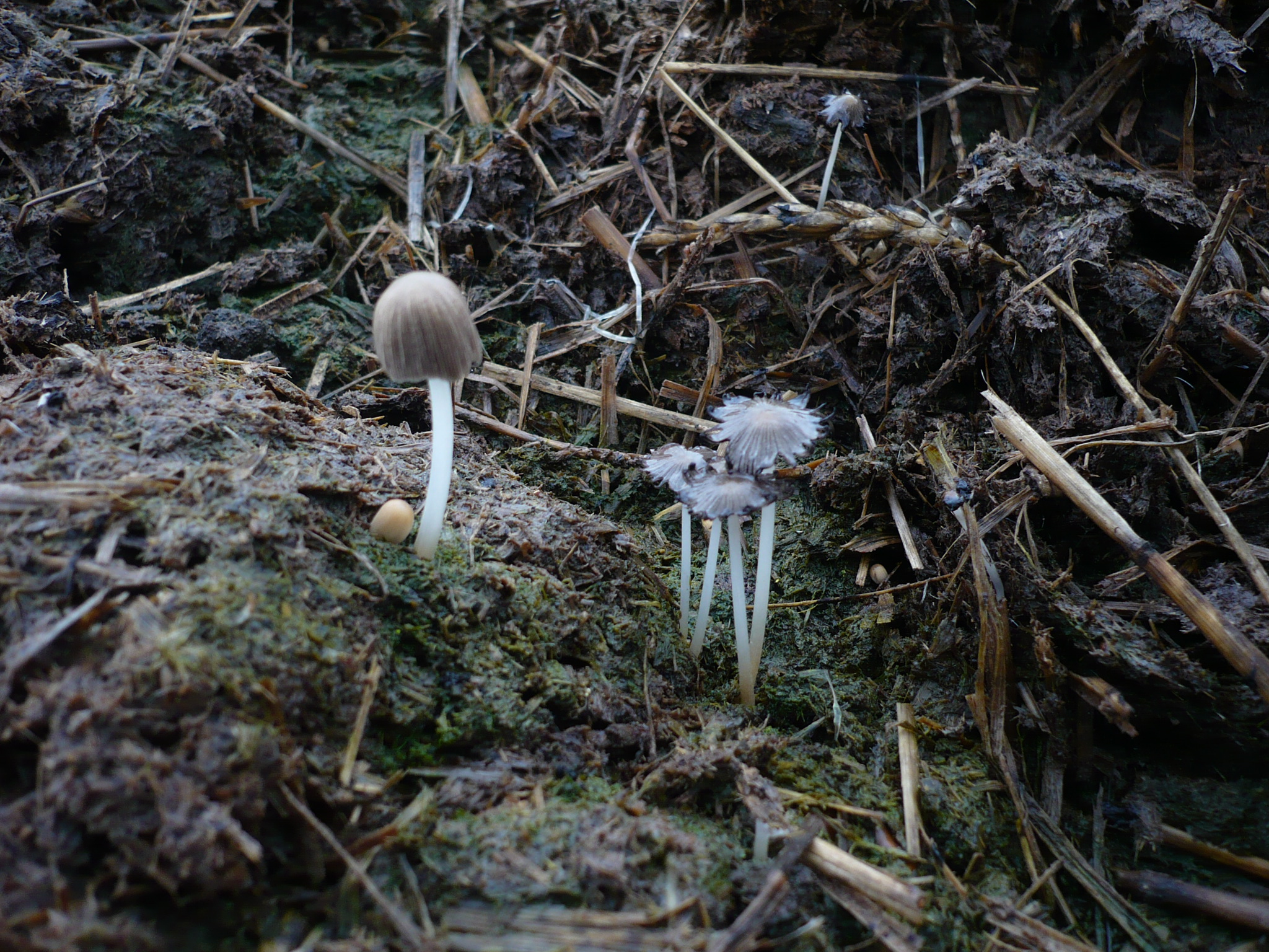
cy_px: 476
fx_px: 1283
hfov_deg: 52.6
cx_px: 634
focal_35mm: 35
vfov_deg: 40.7
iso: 100
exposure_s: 1/80
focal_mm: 5.8
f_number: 2.8
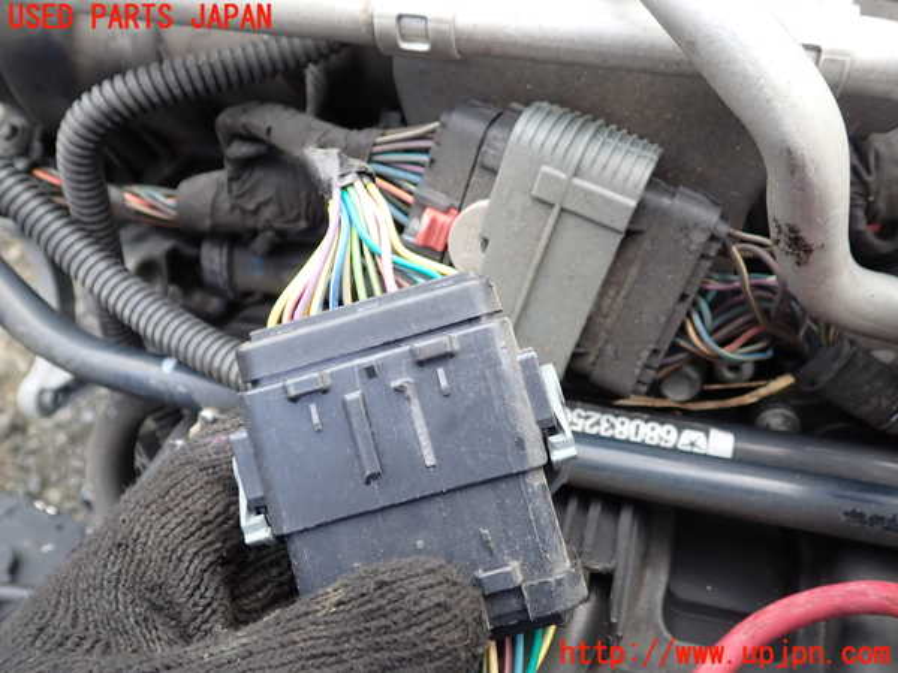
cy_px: 336
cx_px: 449
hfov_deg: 60.0
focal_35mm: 30
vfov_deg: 46.8
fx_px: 778
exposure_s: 1/100
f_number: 2.3
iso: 100
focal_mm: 5.4
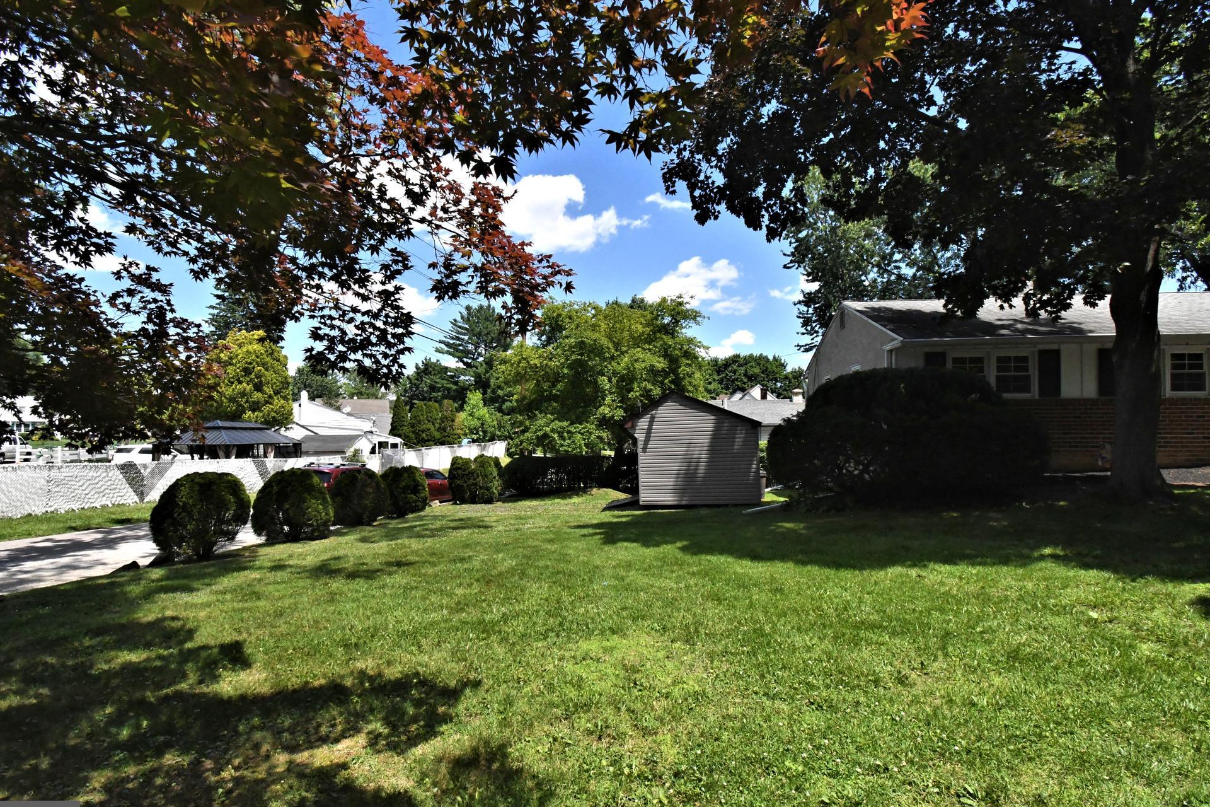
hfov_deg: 96.7
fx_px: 538
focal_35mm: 16
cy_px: 416
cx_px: 585
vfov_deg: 73.7
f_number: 14
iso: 2500
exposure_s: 1/1600
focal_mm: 10
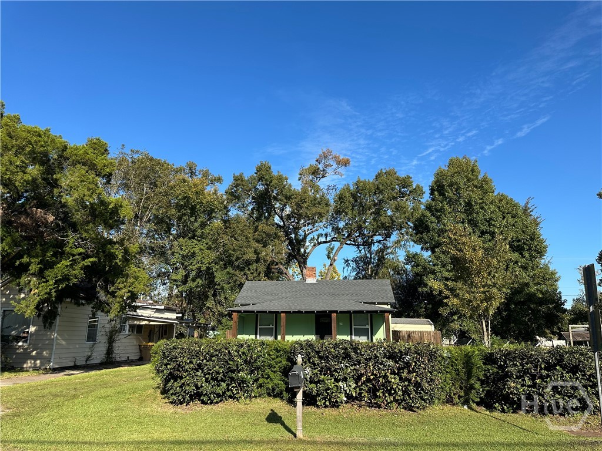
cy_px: 226
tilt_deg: +14.3
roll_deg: -0.4
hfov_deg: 71.6
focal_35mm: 24
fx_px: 417
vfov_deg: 56.8
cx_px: 301
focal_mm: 6.86
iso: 80
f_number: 1.78
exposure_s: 1/2353
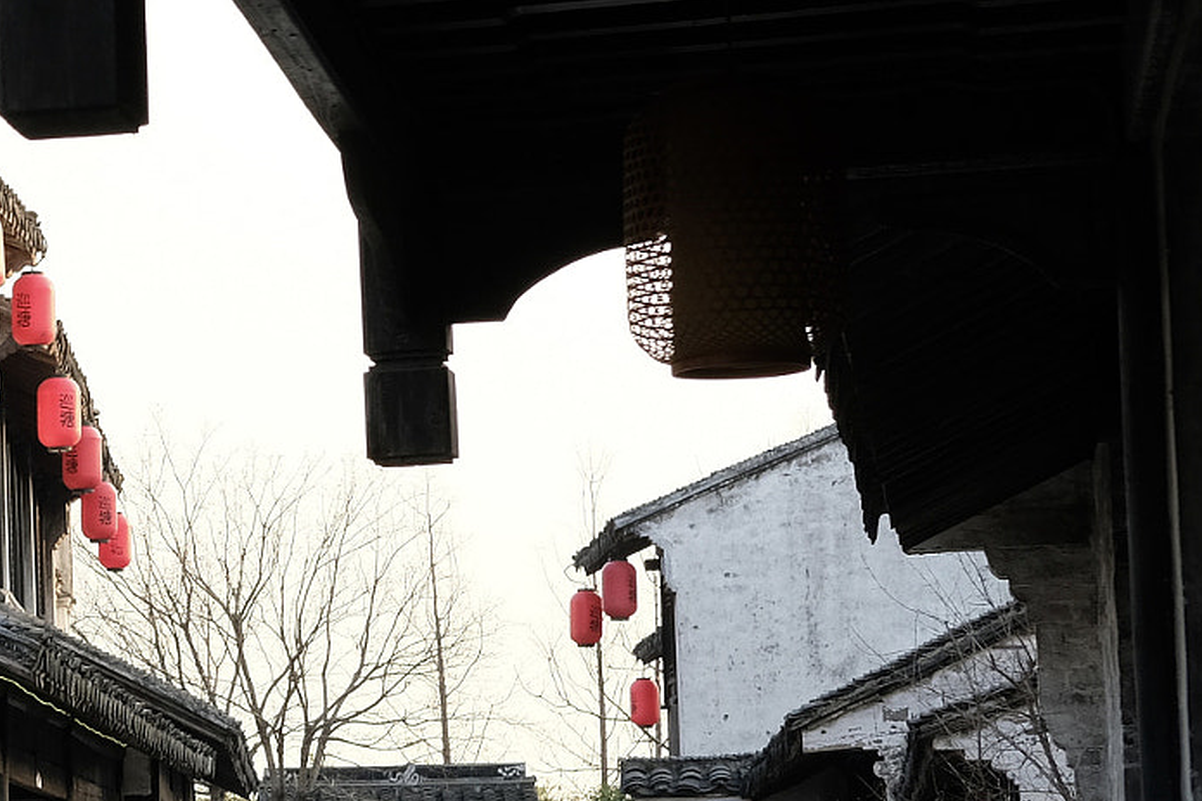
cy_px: 728
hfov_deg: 16.3
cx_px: -102
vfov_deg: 11.2
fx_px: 4072
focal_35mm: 122
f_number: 5.6
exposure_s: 1/170
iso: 400
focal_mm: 35
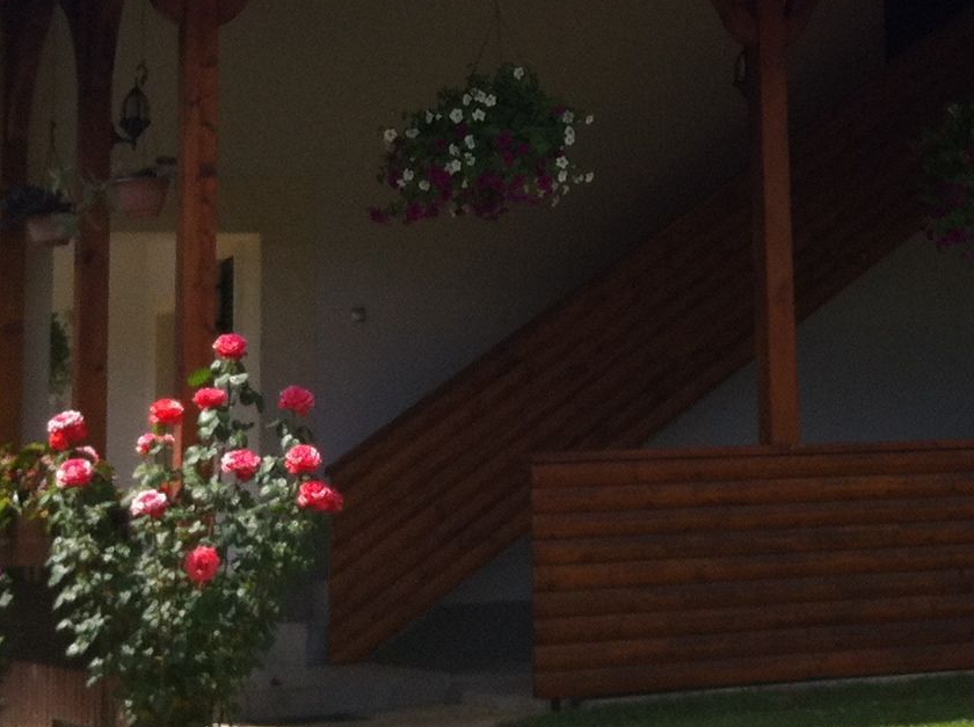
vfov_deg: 13.4
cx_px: 824
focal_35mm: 108
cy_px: -93
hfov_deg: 18.0
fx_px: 3034
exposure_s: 1/603
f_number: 2.8
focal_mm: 3.85
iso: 80
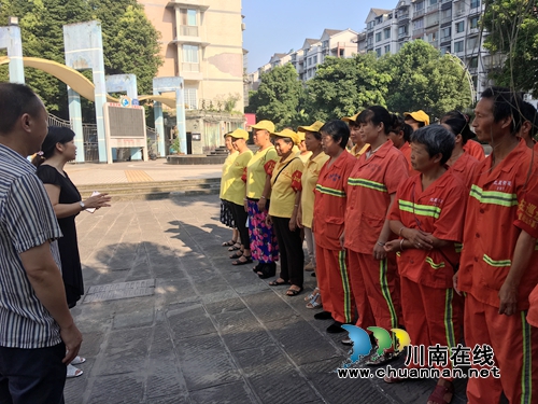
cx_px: 269
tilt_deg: -6.7
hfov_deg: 61.7
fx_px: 451
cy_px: 202
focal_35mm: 29
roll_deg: +1.0
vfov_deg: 48.2
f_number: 2.2
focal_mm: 4.15
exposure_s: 1/635
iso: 25
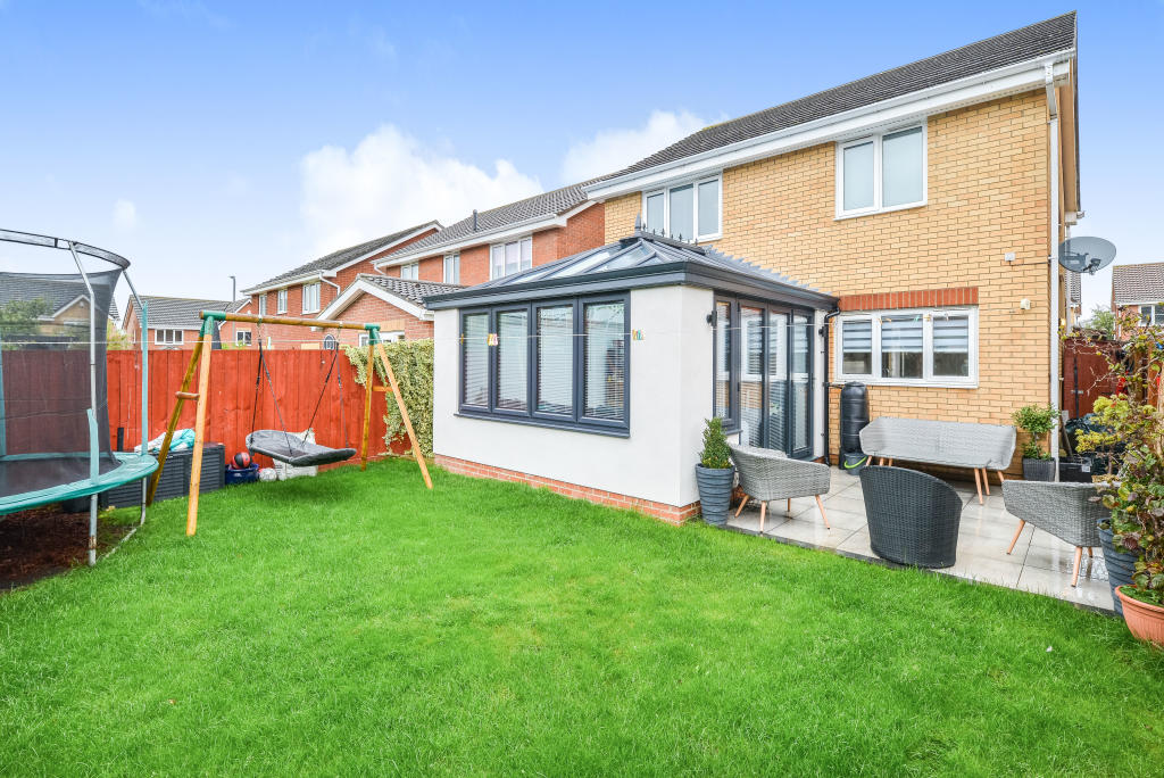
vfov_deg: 77.4
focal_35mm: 15
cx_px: 582
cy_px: 389
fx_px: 485
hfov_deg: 100.4
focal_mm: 15
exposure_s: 1/100
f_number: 13
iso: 640
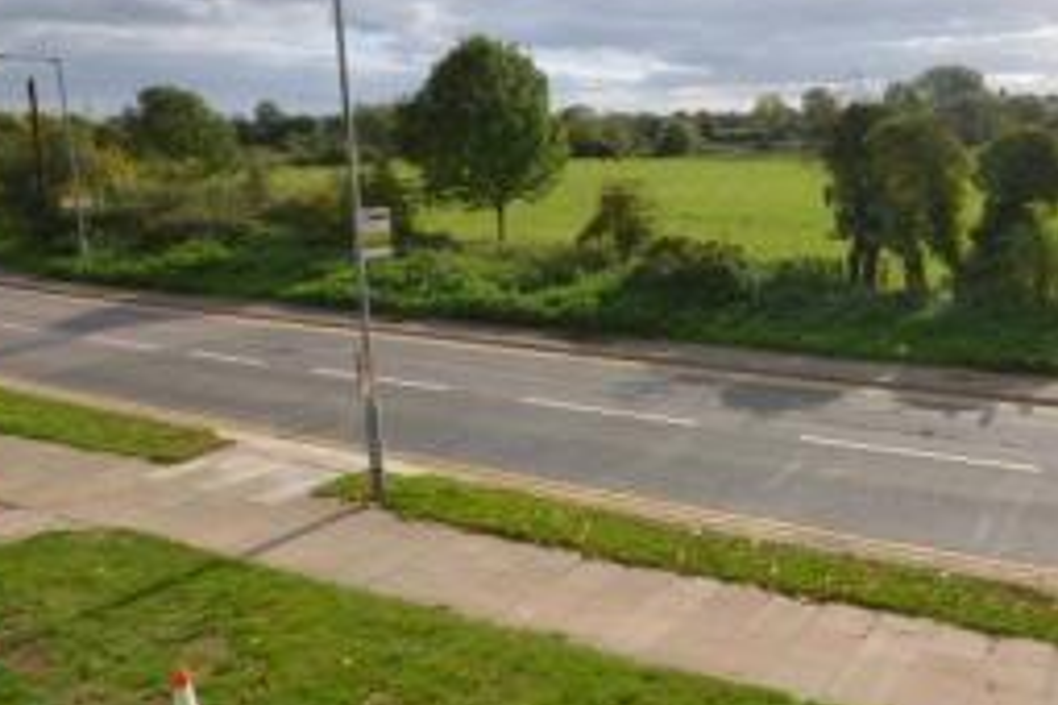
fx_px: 823
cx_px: 859
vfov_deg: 45.2
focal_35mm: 28
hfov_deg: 59.8
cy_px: 201
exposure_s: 1/320
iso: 100
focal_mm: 10
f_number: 9
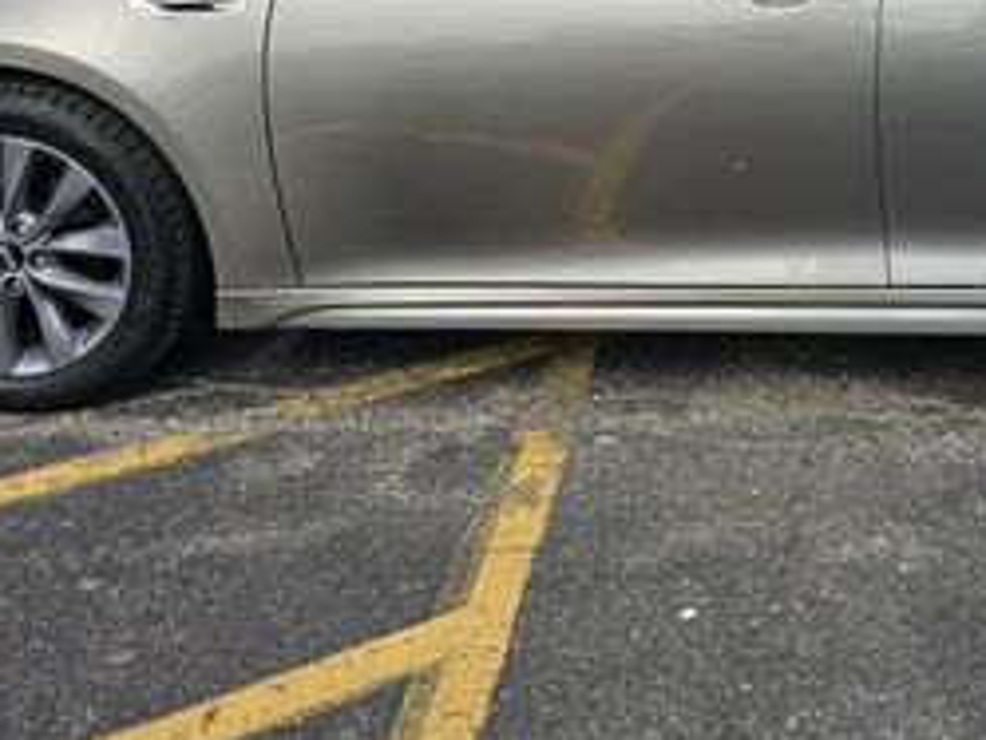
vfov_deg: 23.7
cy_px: -12
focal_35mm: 59
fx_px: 1681
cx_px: 784
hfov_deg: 31.8
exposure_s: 1/692
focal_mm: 6.3
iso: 10
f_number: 1.7
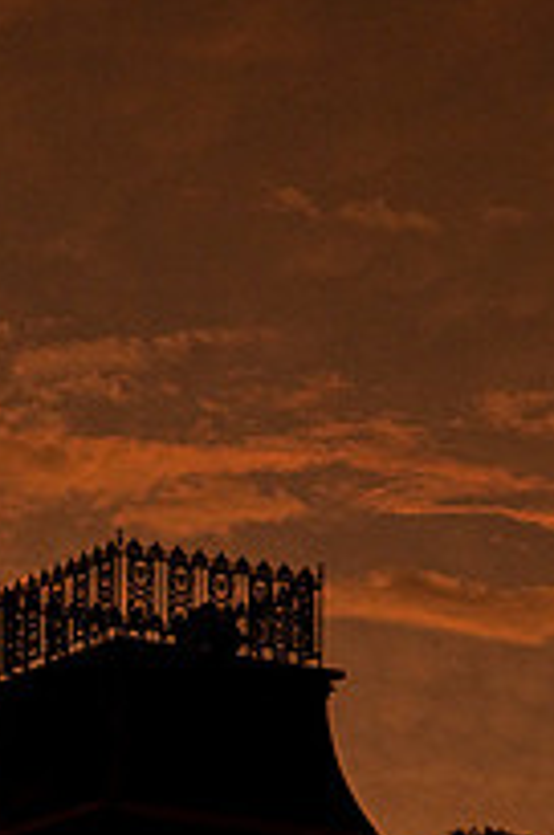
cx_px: 22
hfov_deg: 7.5
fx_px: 4194
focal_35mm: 181
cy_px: 835
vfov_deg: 11.3
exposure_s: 1/640
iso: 640
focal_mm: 55
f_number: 5.3
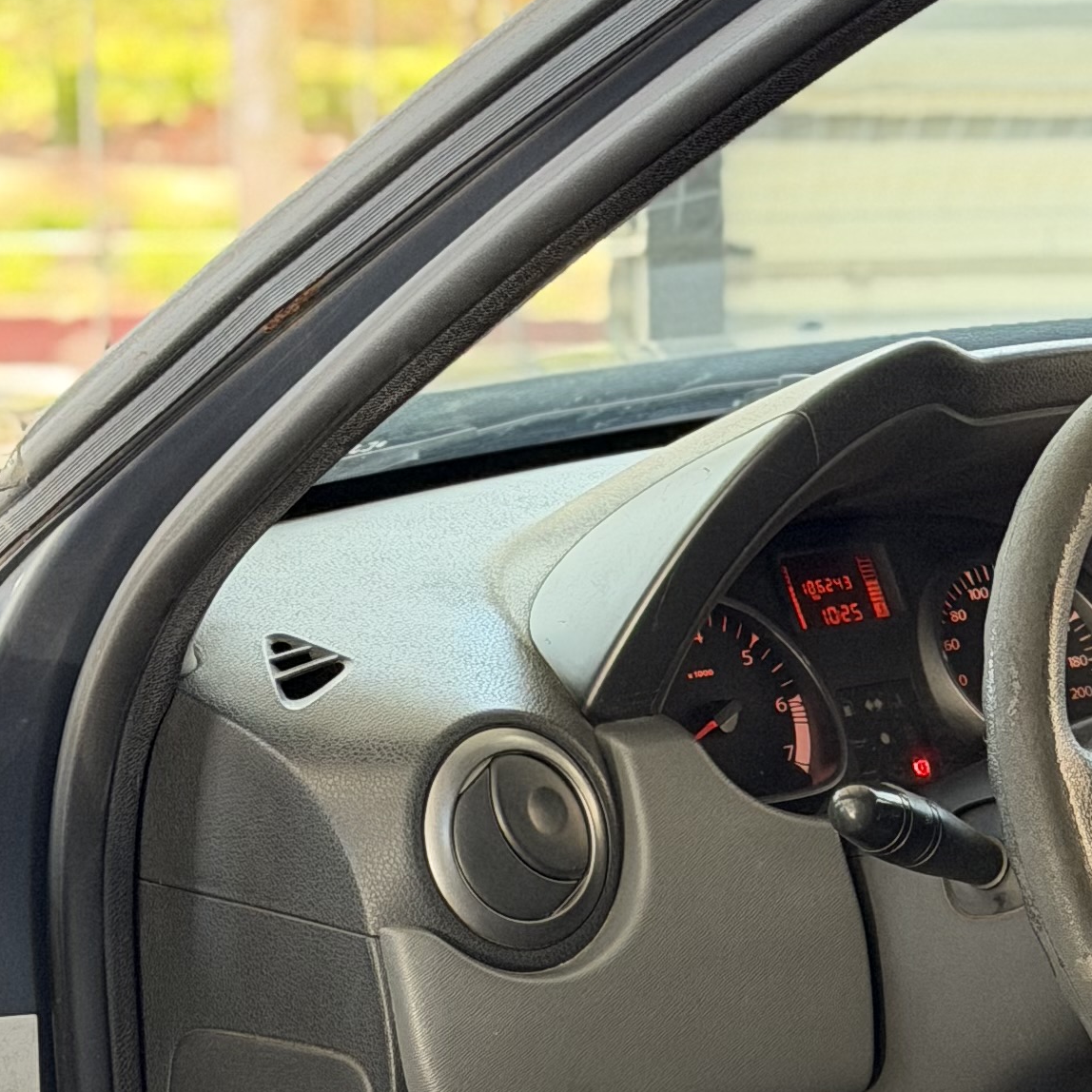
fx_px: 5318
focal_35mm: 149
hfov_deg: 11.6
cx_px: 1009
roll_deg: -0.7
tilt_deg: -17.6
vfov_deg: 11.5
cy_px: 1302
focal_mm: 6.76
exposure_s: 1/60
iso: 250
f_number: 1.78
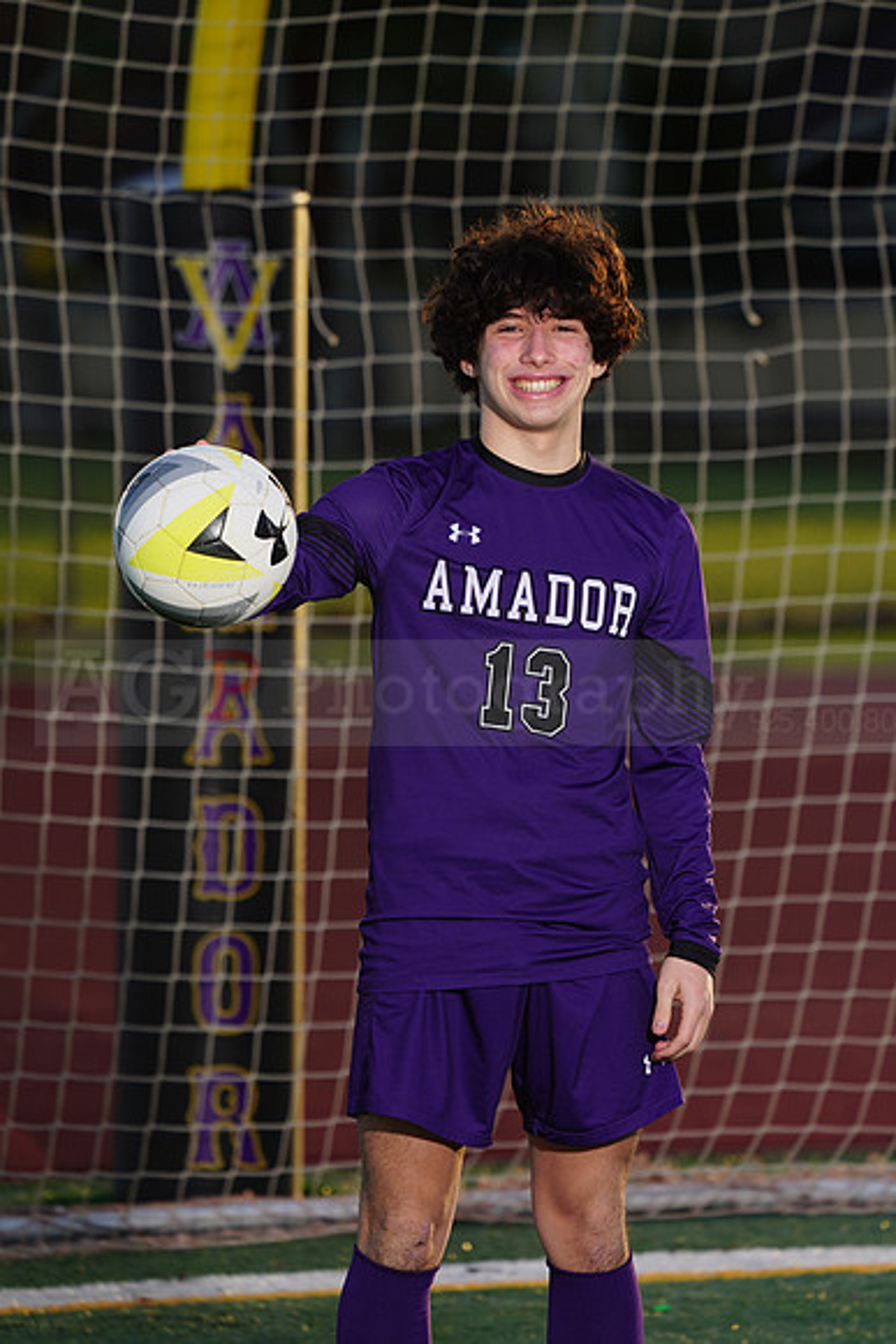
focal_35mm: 309
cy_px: 672
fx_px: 11528
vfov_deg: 6.7
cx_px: 448
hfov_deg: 4.5
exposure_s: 1/200
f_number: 7.1
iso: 100
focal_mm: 309
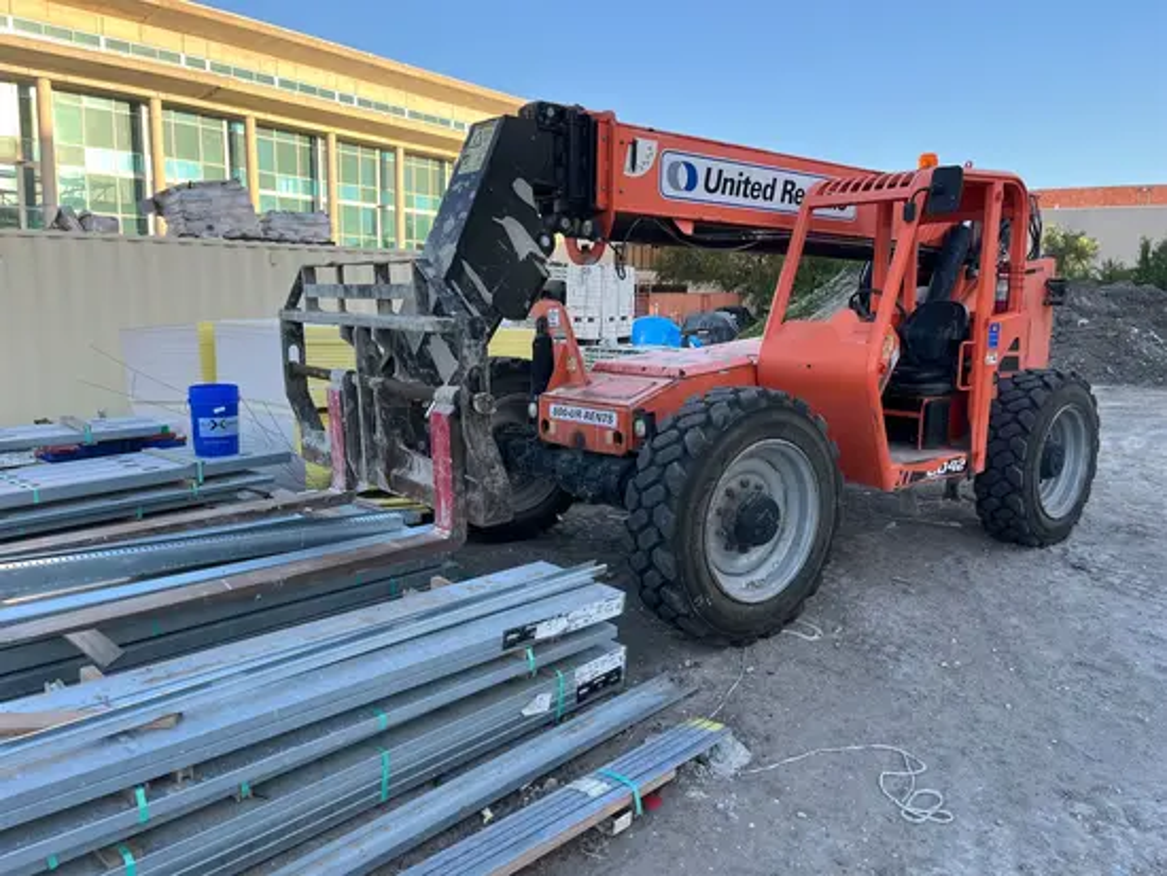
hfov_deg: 67.3
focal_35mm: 26
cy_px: 438
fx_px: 877
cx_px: 584
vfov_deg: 53.1
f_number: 1.6
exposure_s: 1/467
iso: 50
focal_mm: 5.1
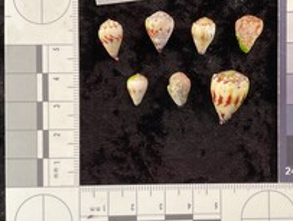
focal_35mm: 50
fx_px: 424
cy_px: 109
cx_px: 209
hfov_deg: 37.4
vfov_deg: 29.2
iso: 50
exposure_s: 1/50
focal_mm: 3
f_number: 1.8
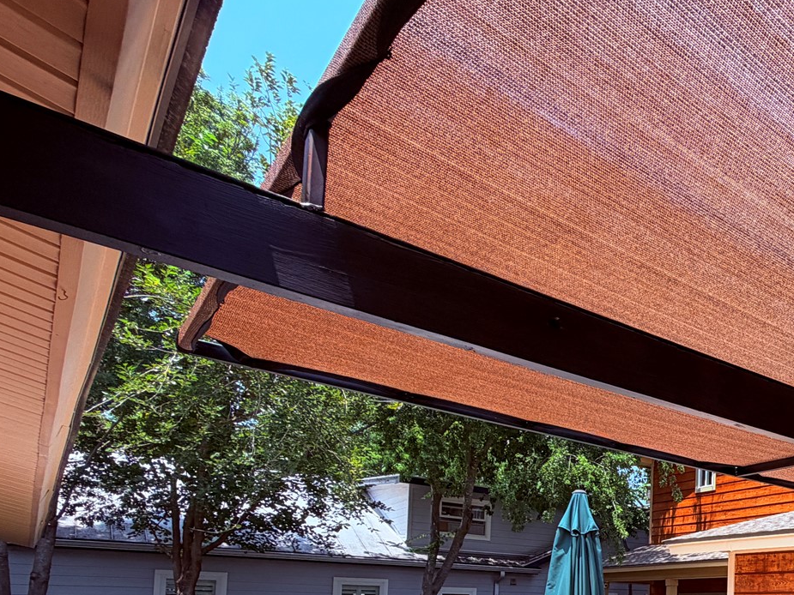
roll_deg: -0.5
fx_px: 711
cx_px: 856
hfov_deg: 45.3
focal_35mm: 31
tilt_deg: +1.9
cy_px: 580
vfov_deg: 40.4
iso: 40
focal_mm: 2.22
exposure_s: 1/596
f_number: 2.2
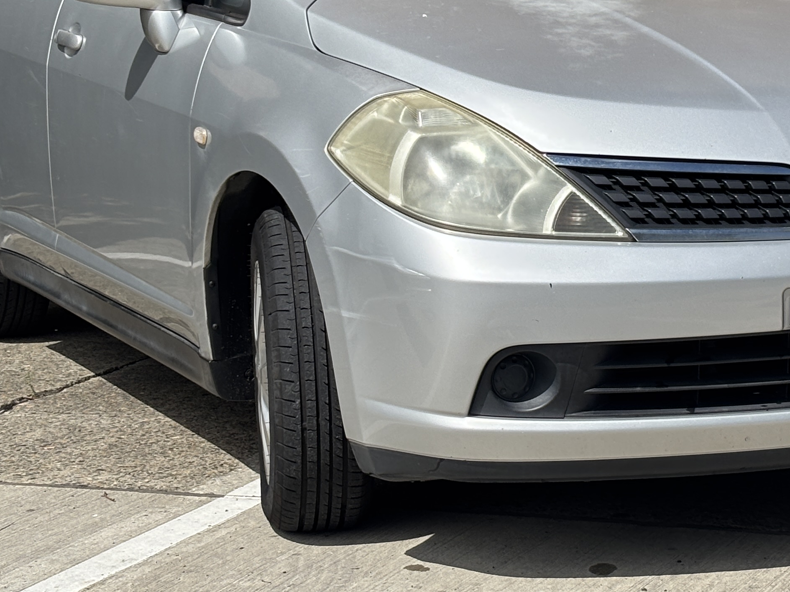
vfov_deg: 13.3
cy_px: 103
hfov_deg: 17.7
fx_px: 2533
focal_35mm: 111
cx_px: 516
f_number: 1.6
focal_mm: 5.96
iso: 40
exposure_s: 1/3937
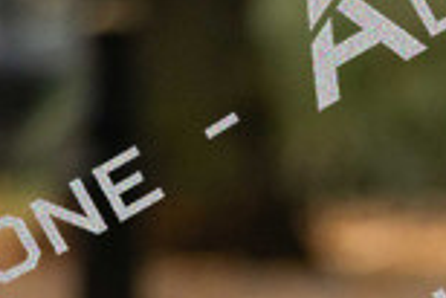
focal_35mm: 1504
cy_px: 534
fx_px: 18650
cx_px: 466
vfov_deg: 0.9
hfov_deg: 1.4
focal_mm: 400
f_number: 4.5
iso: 3200
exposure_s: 1/2500
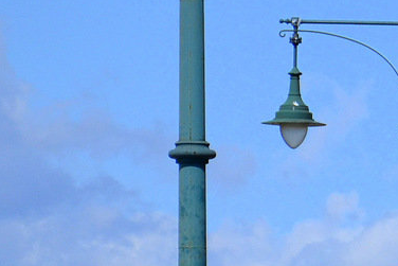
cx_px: 896
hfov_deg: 3.3
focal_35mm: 613
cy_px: 267
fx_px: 6779
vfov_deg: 2.2
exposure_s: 1/2000
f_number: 7.1
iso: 400
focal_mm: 80
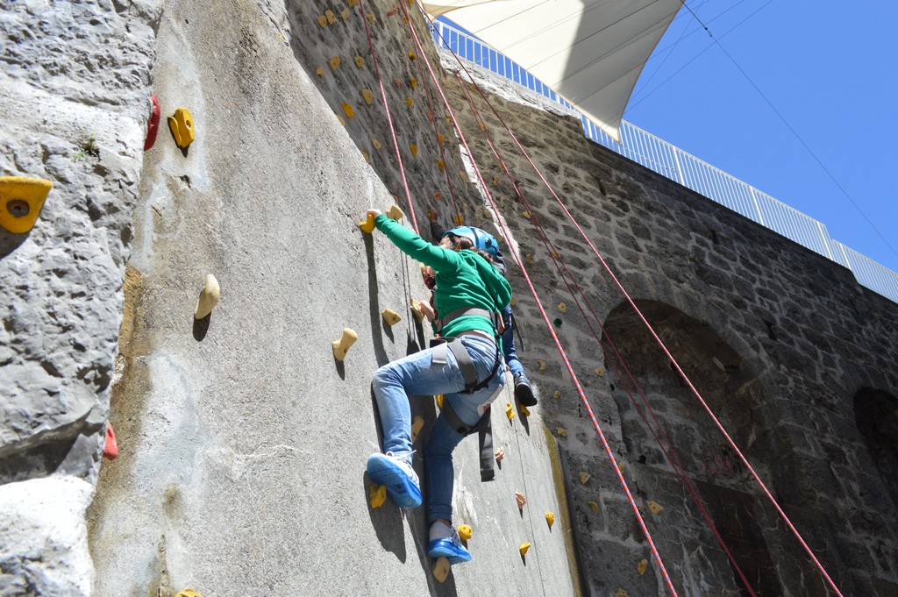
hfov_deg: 67.4
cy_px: 298
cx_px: 449
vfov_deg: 47.9
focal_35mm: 27
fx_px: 673
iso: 400
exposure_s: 1/400
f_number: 9
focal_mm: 18
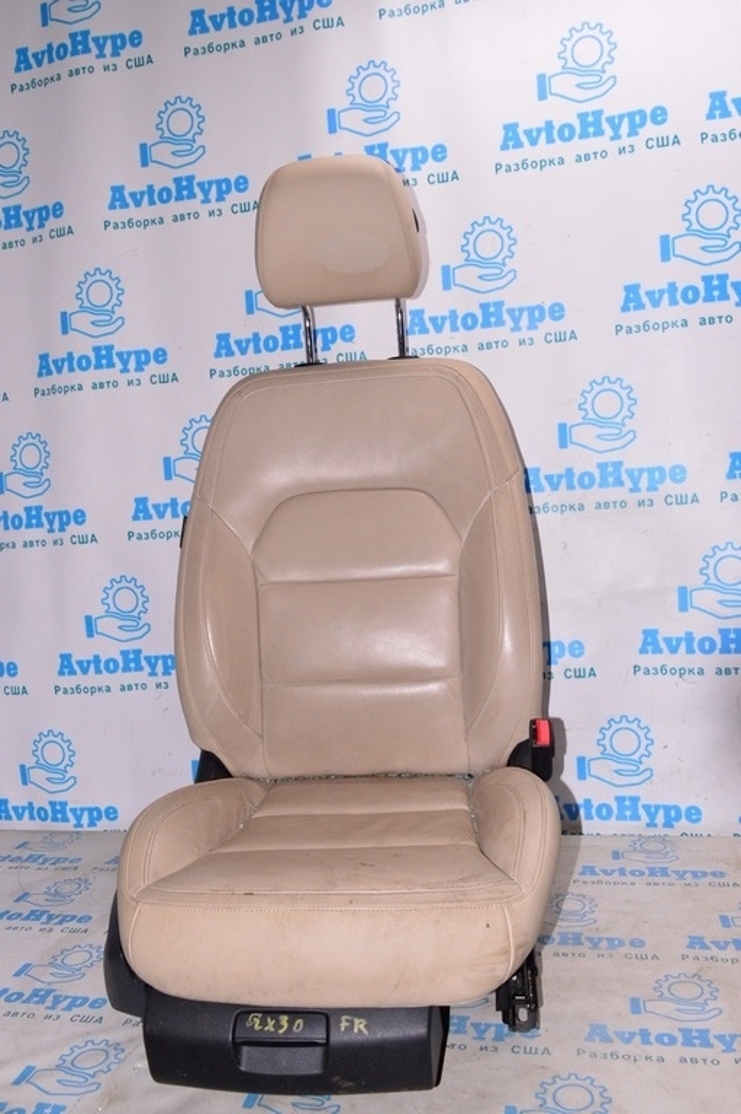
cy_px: 557
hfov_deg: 43.6
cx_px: 370
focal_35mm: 30
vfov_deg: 62.0
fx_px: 927
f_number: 8
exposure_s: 1/200
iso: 1600
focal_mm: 20
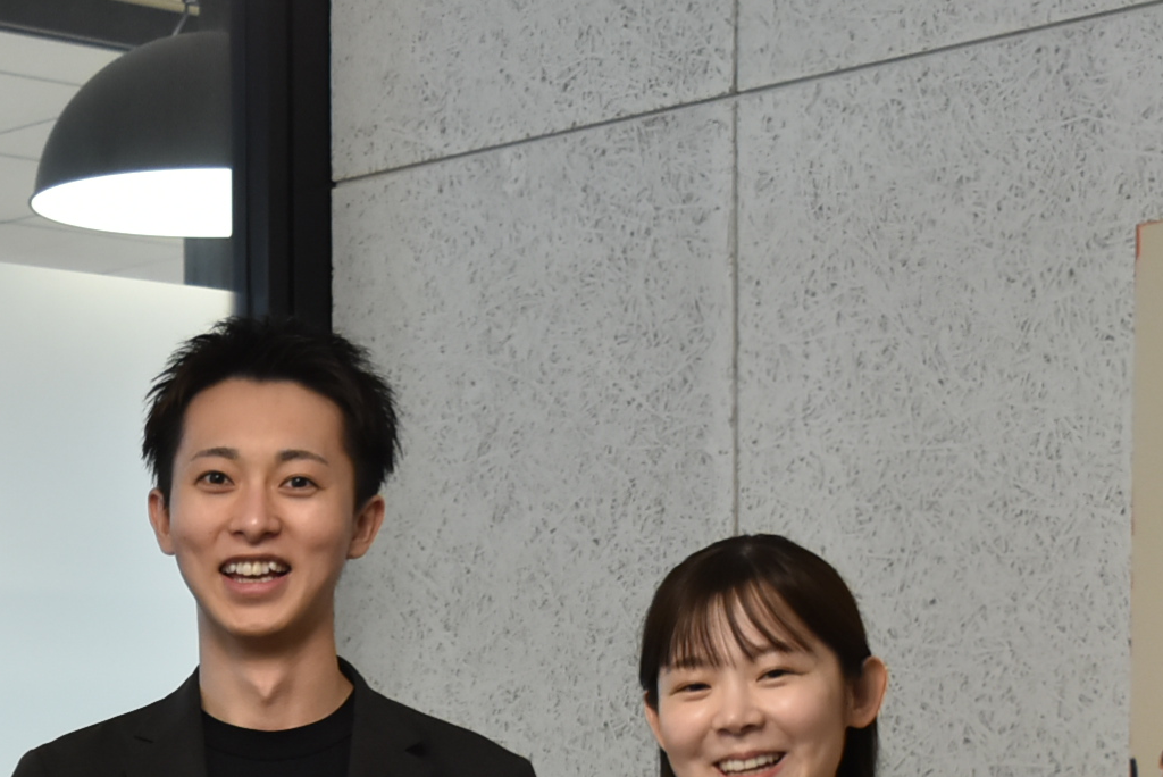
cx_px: 142
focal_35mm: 114
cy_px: 1089
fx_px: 3685
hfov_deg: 17.7
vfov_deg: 11.6
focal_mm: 26
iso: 800
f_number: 4.5
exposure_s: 1/40
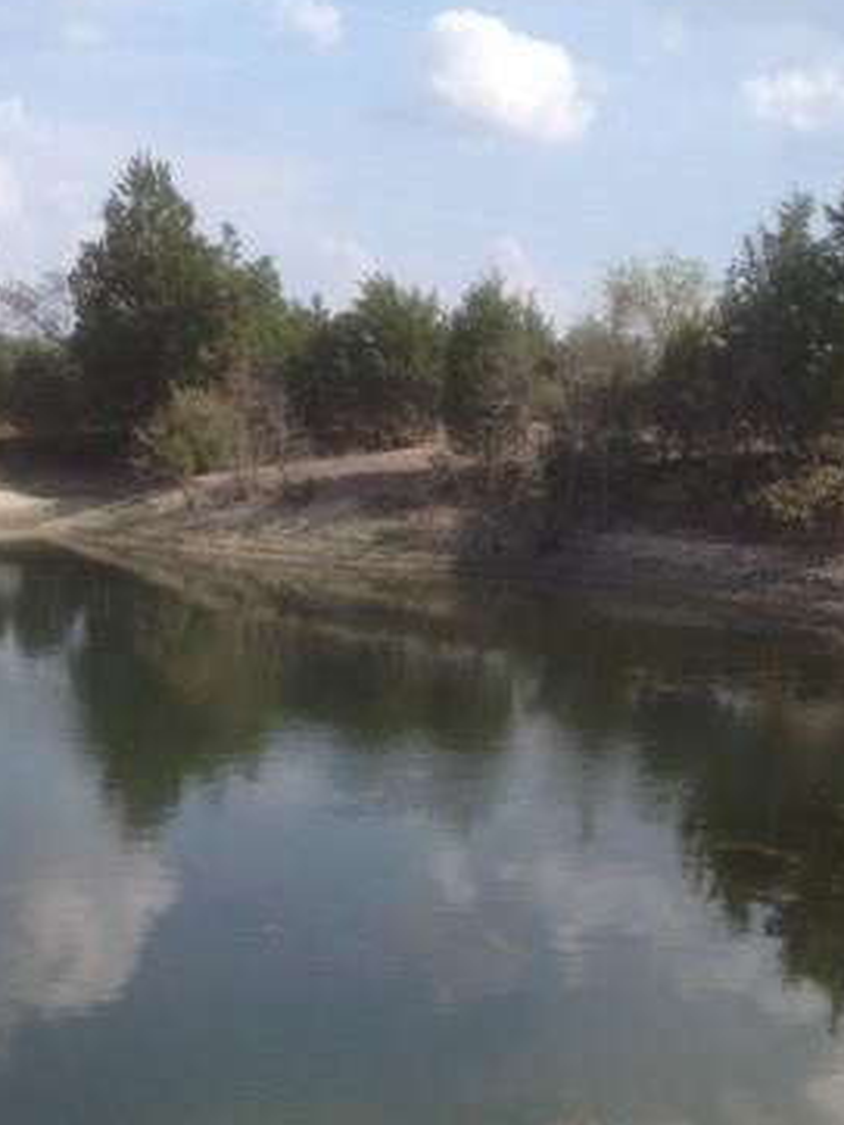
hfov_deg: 23.7
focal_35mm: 62
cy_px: 754
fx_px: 2014
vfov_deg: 30.9
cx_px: 383
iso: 64
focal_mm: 4.28
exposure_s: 1/1453
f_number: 2.4
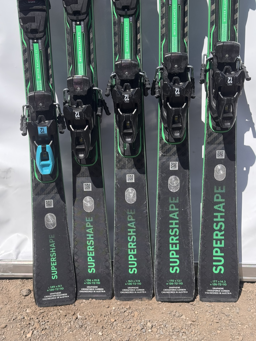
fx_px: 473
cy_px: 170
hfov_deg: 30.3
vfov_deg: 39.7
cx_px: 128
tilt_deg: -19.0
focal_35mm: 48
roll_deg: +2.1
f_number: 1.78
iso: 64
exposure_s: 1/2331
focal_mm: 6.76
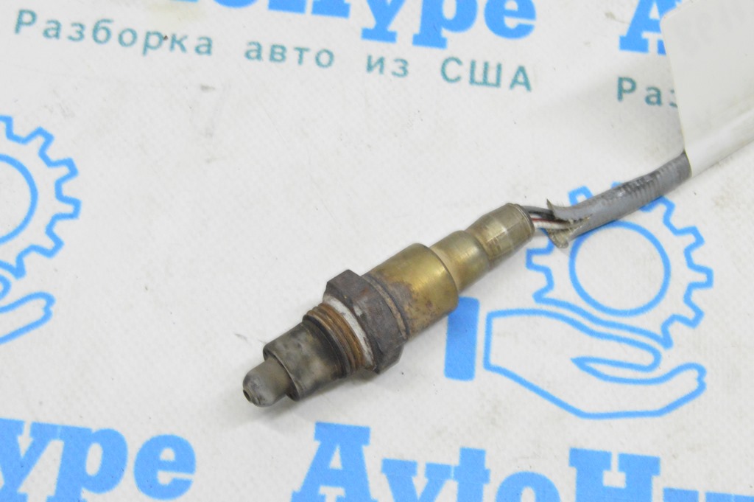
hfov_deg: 29.9
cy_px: 251
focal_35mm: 68
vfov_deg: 20.1
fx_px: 1413
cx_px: 377
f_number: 20
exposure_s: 1/15
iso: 6400
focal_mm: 45
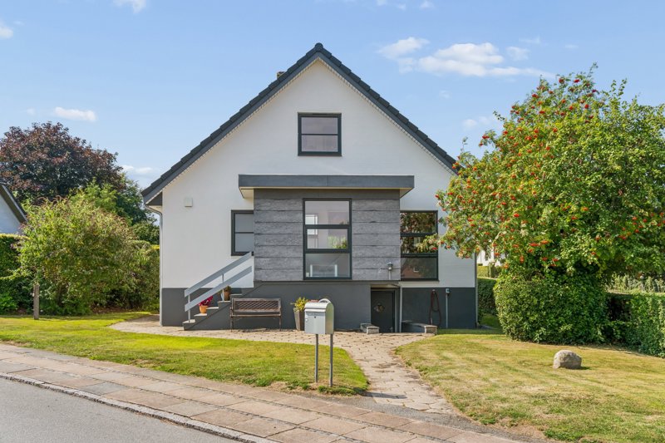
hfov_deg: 55.1
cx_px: 332
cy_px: 222
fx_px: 637
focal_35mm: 34
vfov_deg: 38.3
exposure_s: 1/1000
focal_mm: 23
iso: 200
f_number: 4
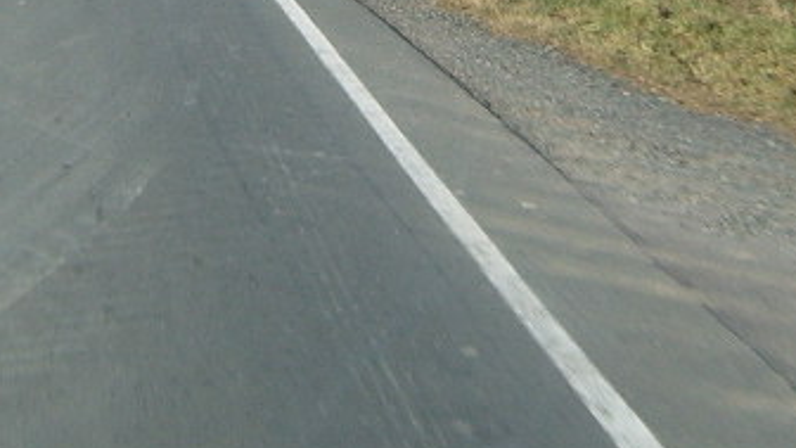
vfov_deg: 9.3
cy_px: -391
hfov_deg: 17.1
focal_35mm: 123
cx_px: 36
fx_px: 2596
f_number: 6
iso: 63
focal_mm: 6.2
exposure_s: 1/250
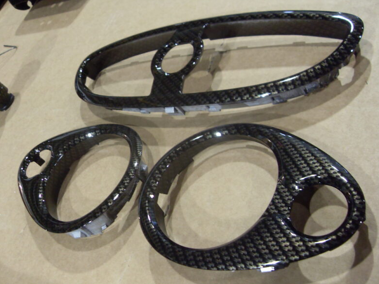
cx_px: 186
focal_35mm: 36
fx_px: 394
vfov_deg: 39.6
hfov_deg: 51.4
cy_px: 145
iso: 200
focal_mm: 6.3
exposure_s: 1/20
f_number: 2.8
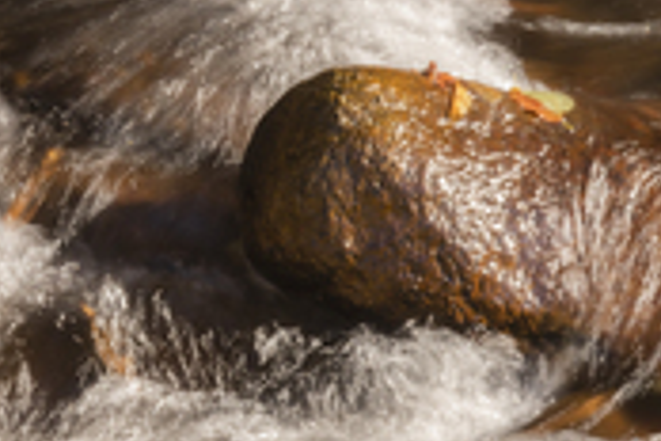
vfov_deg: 9.5
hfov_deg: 13.6
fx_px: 2662
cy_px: 266
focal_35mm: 145
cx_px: -190
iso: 50
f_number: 25
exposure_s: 1/4
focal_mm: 42
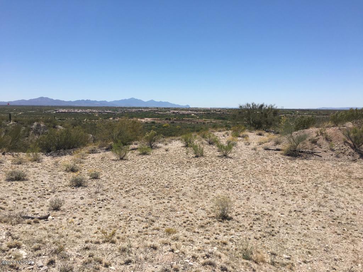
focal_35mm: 29
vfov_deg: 48.2
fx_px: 304
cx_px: 182
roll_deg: -0.3
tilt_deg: -5.2
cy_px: 136
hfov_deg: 61.7
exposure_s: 1/2959
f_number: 2.2
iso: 25
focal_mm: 4.15
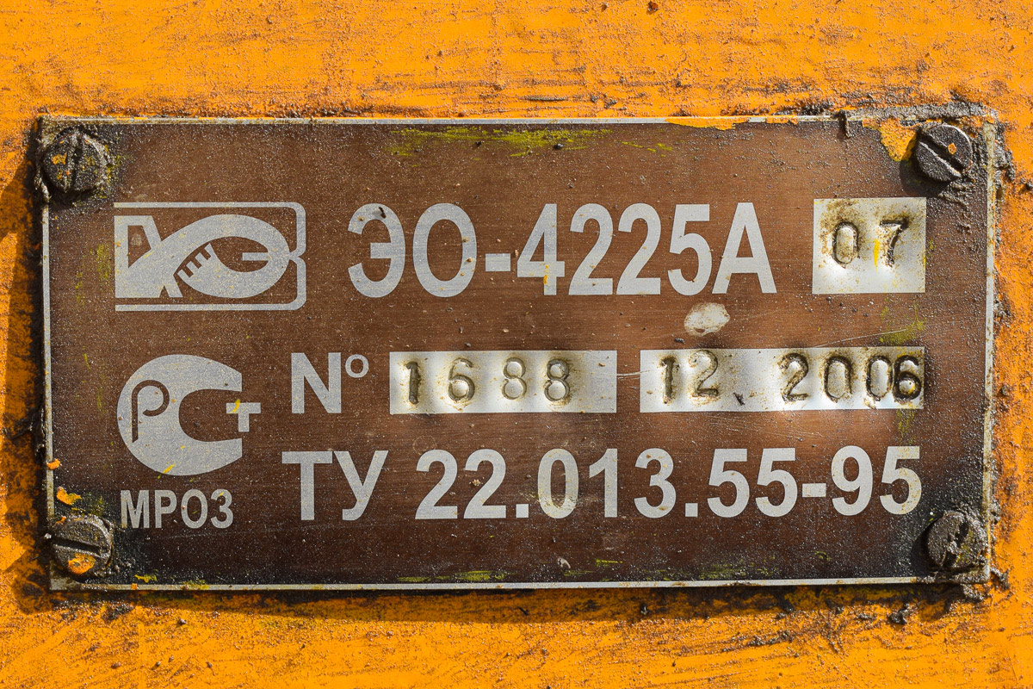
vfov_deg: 18.9
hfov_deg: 28.1
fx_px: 2066
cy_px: 344
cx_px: 516
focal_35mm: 72
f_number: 9
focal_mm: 48
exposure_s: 1/320
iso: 200
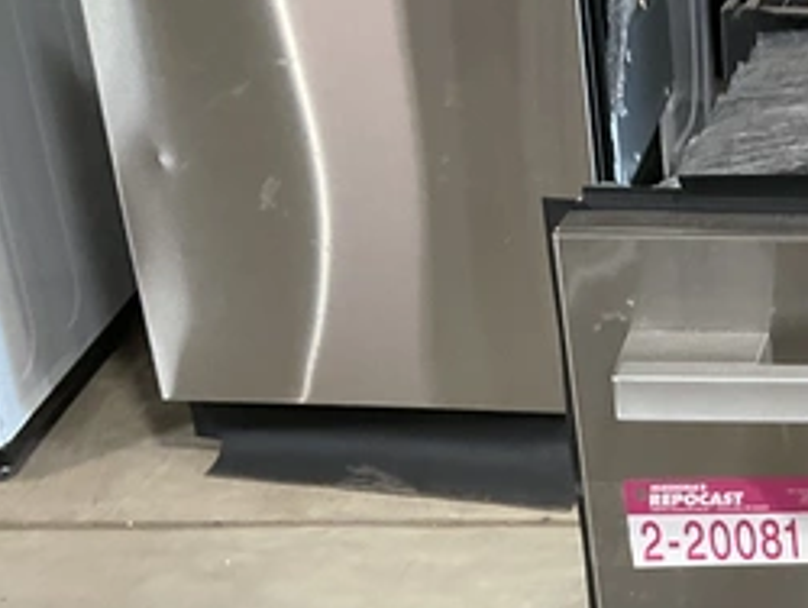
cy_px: 674
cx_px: 1054
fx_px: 2033
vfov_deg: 16.5
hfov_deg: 20.5
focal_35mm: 87
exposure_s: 1/60
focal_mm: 3
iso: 160
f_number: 1.8
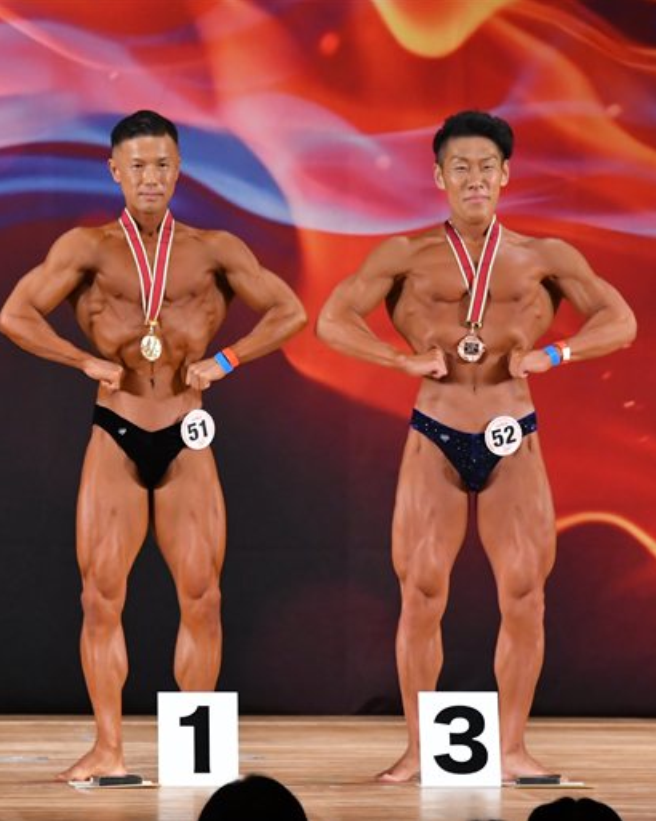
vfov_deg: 6.1
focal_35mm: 319
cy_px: 411
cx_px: 130
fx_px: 7746
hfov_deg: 4.8
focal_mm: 150
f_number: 5.6
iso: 4000
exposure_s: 1/400
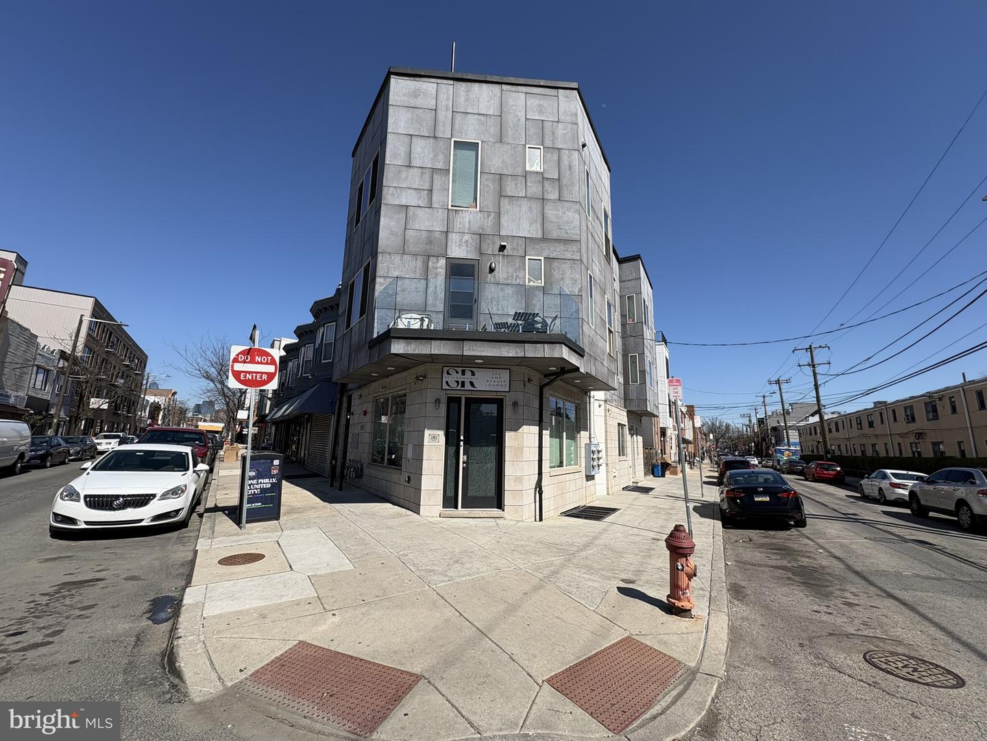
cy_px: 370
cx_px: 494
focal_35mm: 14
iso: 40
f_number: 2.2
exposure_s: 1/2342
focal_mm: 2.22
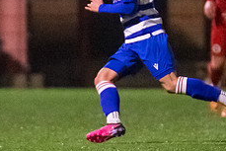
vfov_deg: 0.9
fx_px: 9567
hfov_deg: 1.4
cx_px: 86
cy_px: 26
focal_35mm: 1523
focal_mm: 300
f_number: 2.8
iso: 8000
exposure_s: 1/1250
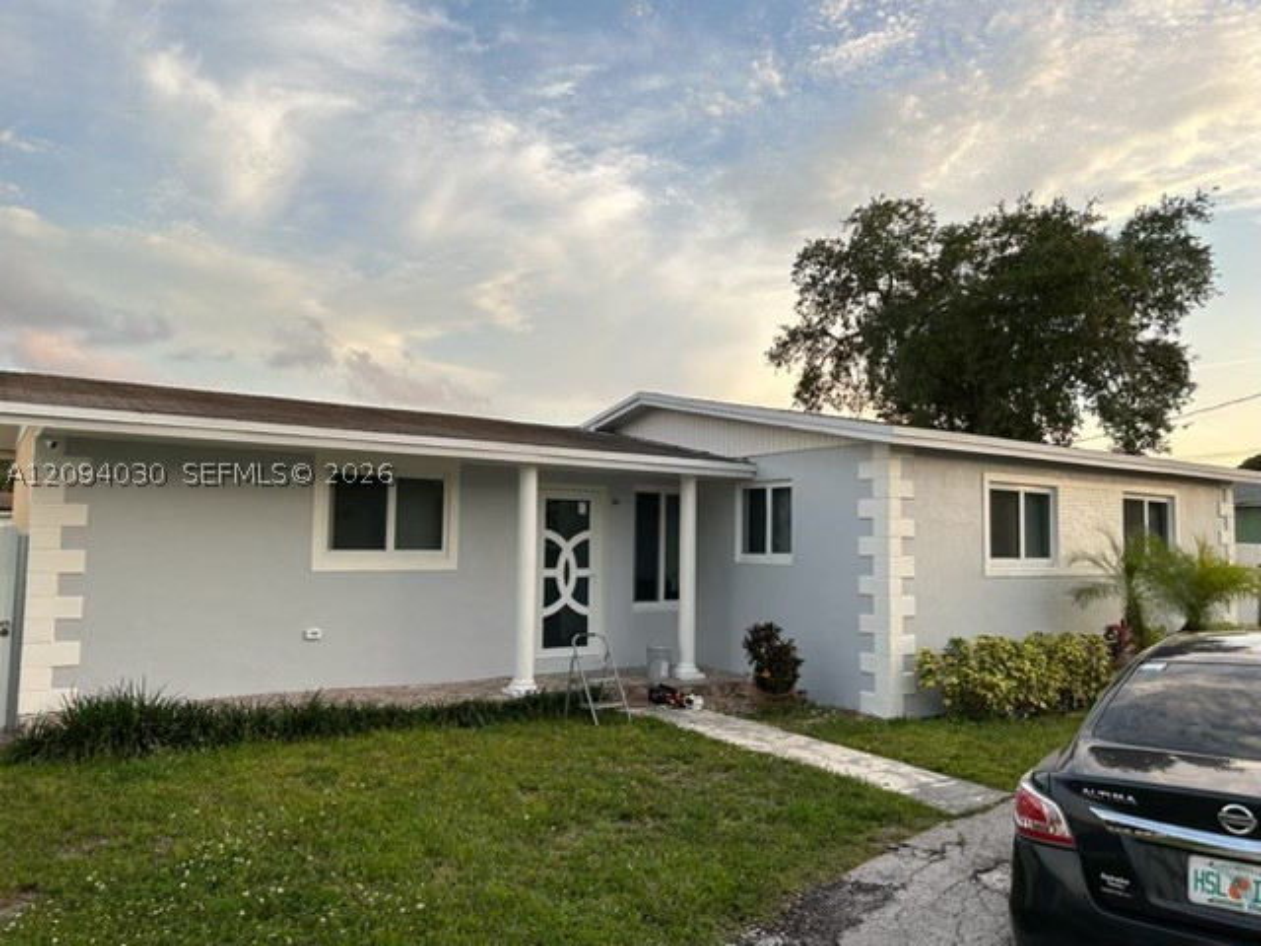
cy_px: 473
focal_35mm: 26
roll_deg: -0.4
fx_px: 947
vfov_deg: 53.1
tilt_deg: +4.3
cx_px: 630
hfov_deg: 67.3
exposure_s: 1/541
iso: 50
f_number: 1.5
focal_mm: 5.7
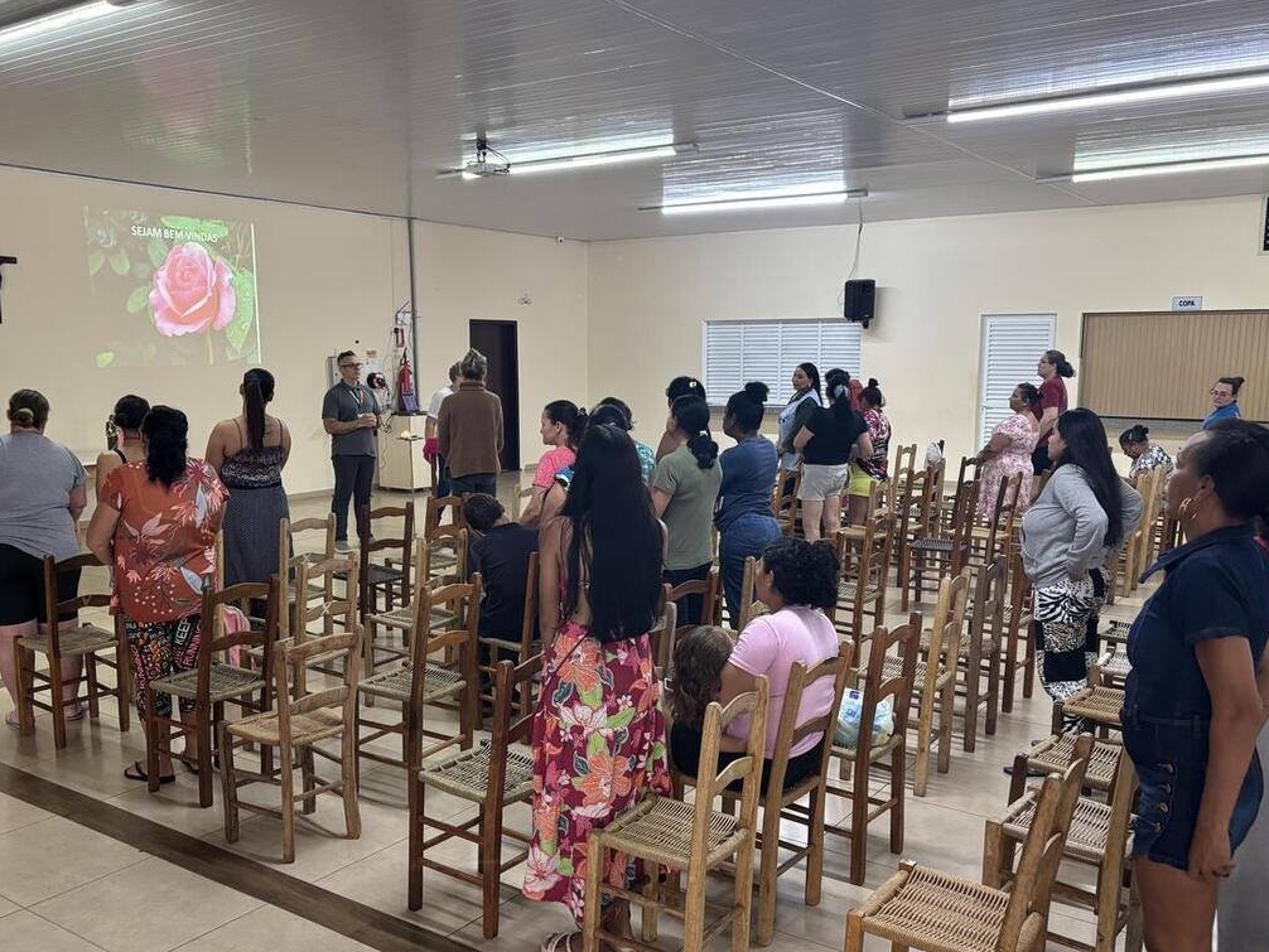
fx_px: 1137
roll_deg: -0.2
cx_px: 624
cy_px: 531
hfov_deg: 58.3
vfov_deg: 45.4
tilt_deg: -9.2
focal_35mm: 31
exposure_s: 1/60
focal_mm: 5.96
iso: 250
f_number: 1.6
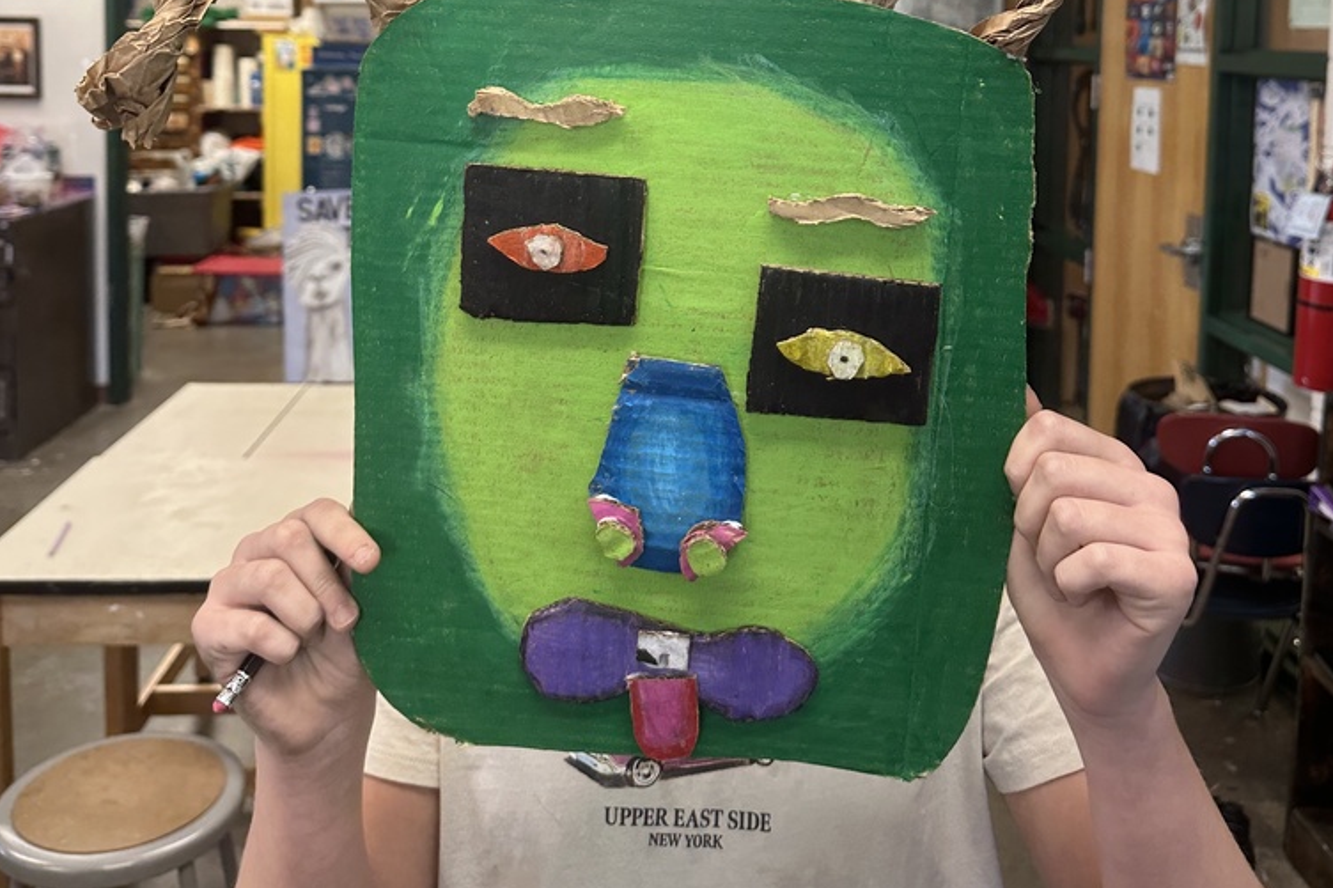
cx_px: 666
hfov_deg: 55.8
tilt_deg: -1.5
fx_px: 1259
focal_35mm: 34
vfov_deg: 37.0
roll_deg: -1.3
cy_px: 133
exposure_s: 1/60
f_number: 1.78
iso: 125
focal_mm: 6.86
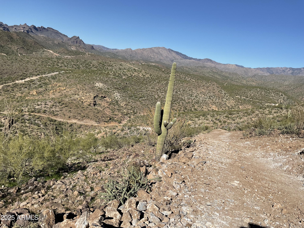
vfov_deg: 48.2
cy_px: 114
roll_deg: -8.6
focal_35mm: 29
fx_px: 255
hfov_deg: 61.7
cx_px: 152
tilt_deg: -10.4
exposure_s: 1/2801
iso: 16
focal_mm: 3
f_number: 1.8
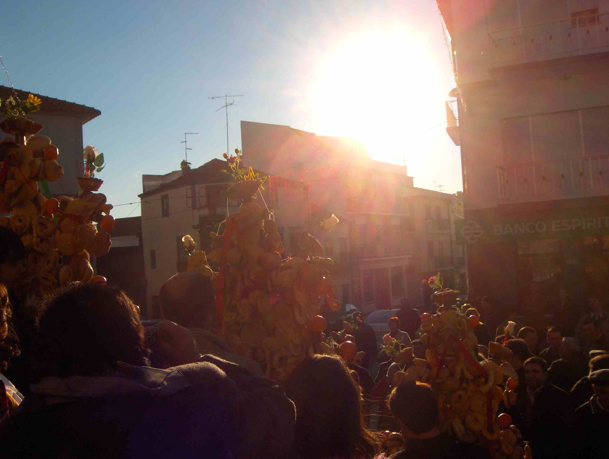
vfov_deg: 36.9
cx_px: 304
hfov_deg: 47.8
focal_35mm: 39
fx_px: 687
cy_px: 230
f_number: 4.8
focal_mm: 8
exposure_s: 1/1111
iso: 100
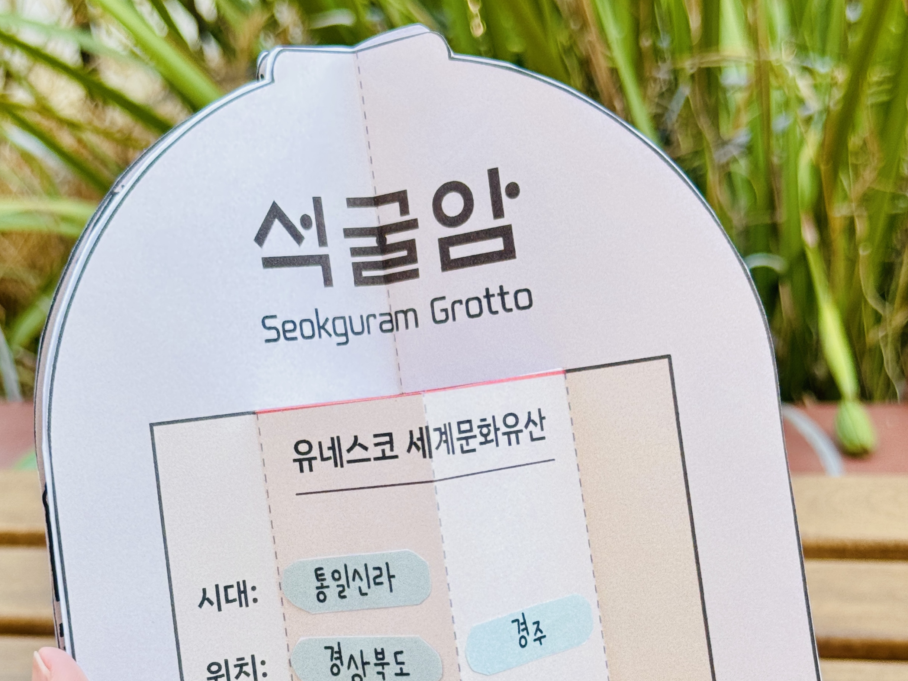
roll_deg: +5.6
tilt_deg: -26.6
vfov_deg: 19.7
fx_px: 1941
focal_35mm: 74
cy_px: 535
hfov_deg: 26.3
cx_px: 426
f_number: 1.78
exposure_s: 1/140
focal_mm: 6.76
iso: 64
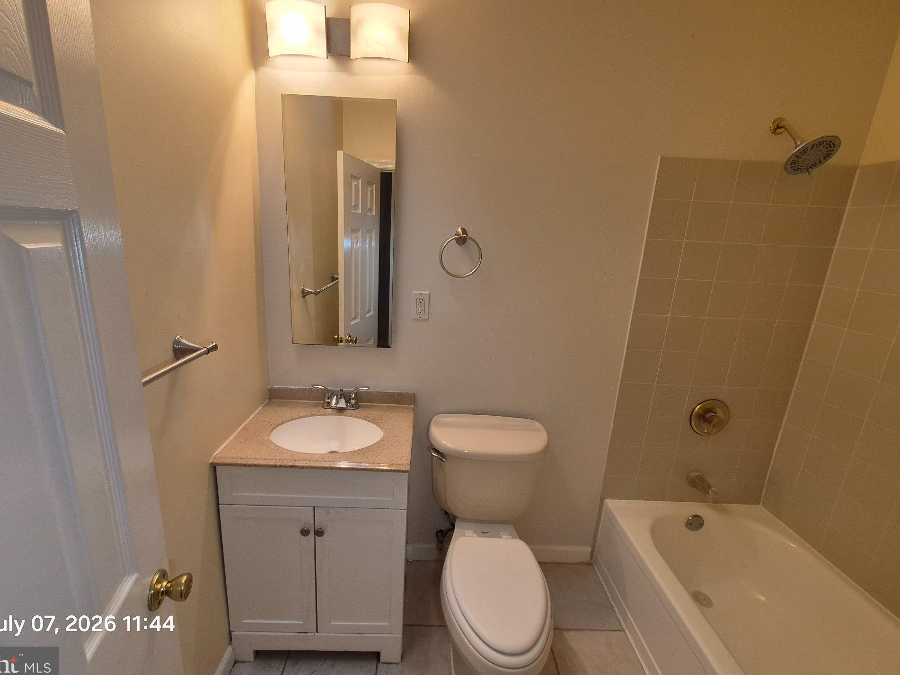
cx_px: 425
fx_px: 364
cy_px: 322
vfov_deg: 85.6
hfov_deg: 102.0
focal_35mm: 14
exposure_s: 1/248
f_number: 2.2
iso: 80
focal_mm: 1.74
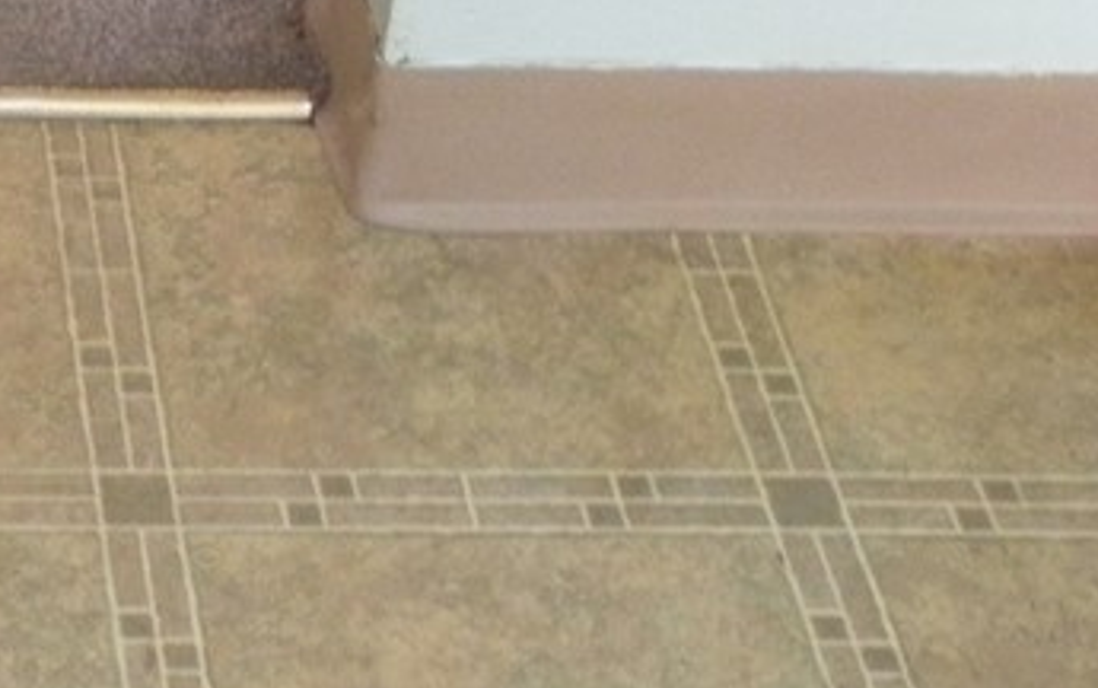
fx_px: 3293
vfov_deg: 11.8
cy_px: 86
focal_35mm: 110
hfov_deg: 17.3
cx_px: -468
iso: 400
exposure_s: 1/30
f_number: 3.5
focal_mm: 6.3
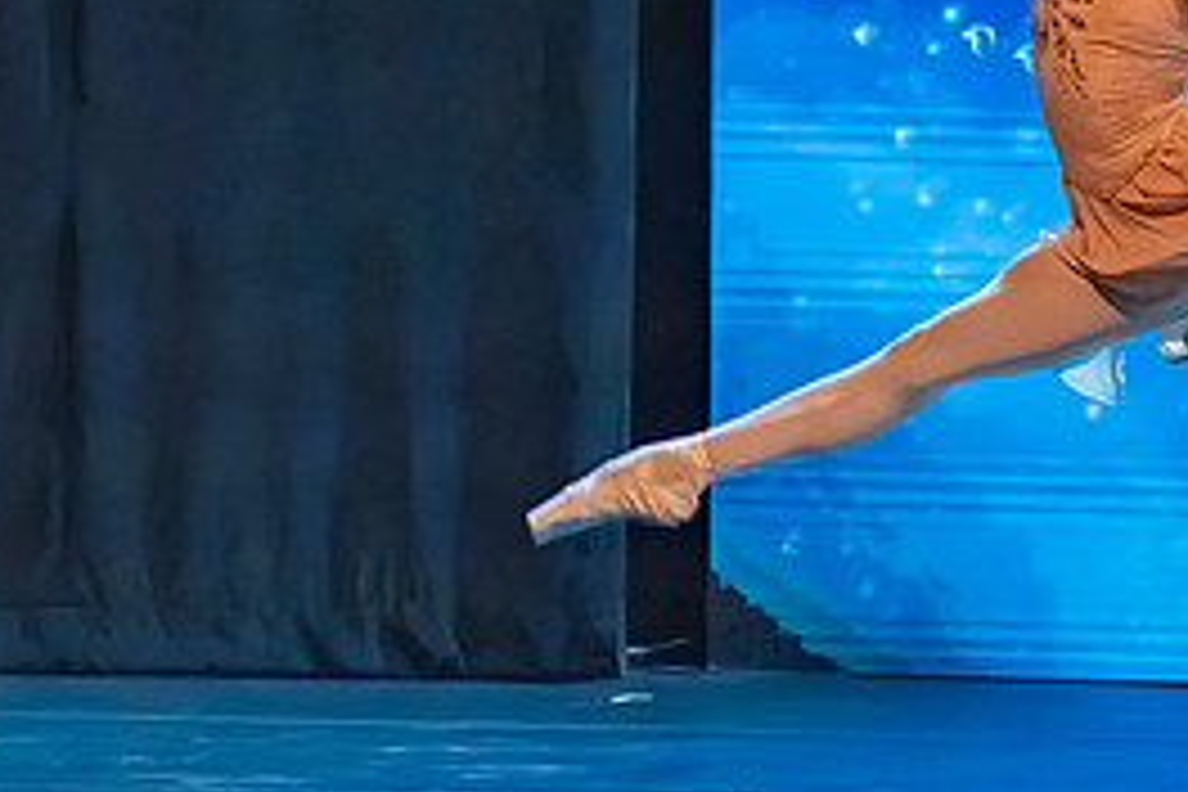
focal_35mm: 807
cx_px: 1437
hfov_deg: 2.6
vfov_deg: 1.7
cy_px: 96
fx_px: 26629
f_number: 5.6
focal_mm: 274
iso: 6400
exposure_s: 1/400
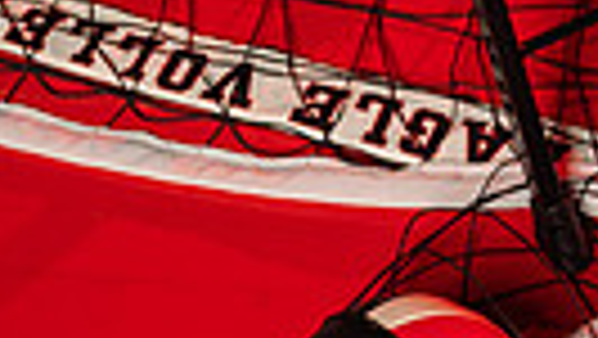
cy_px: -613
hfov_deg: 15.7
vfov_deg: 8.0
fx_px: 2142
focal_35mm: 135
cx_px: 549
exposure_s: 1/250
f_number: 8
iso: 160
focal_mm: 38
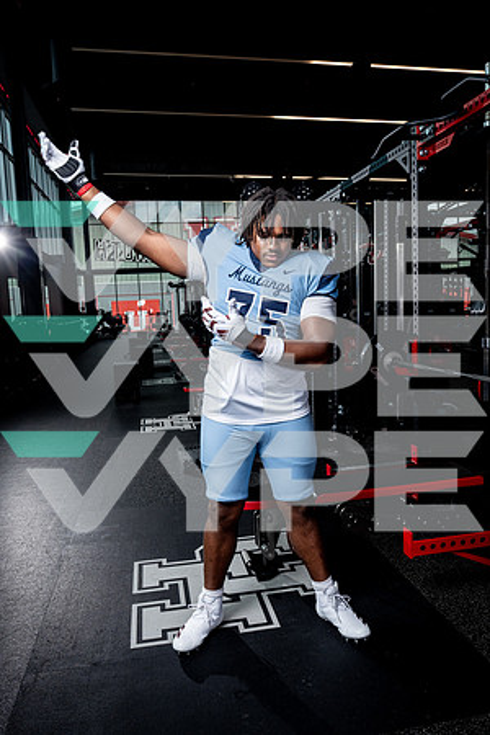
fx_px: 551
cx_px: 245
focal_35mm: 27
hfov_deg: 47.9
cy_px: 368
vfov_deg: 67.4
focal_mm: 27
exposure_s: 1/250
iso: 640
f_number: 9
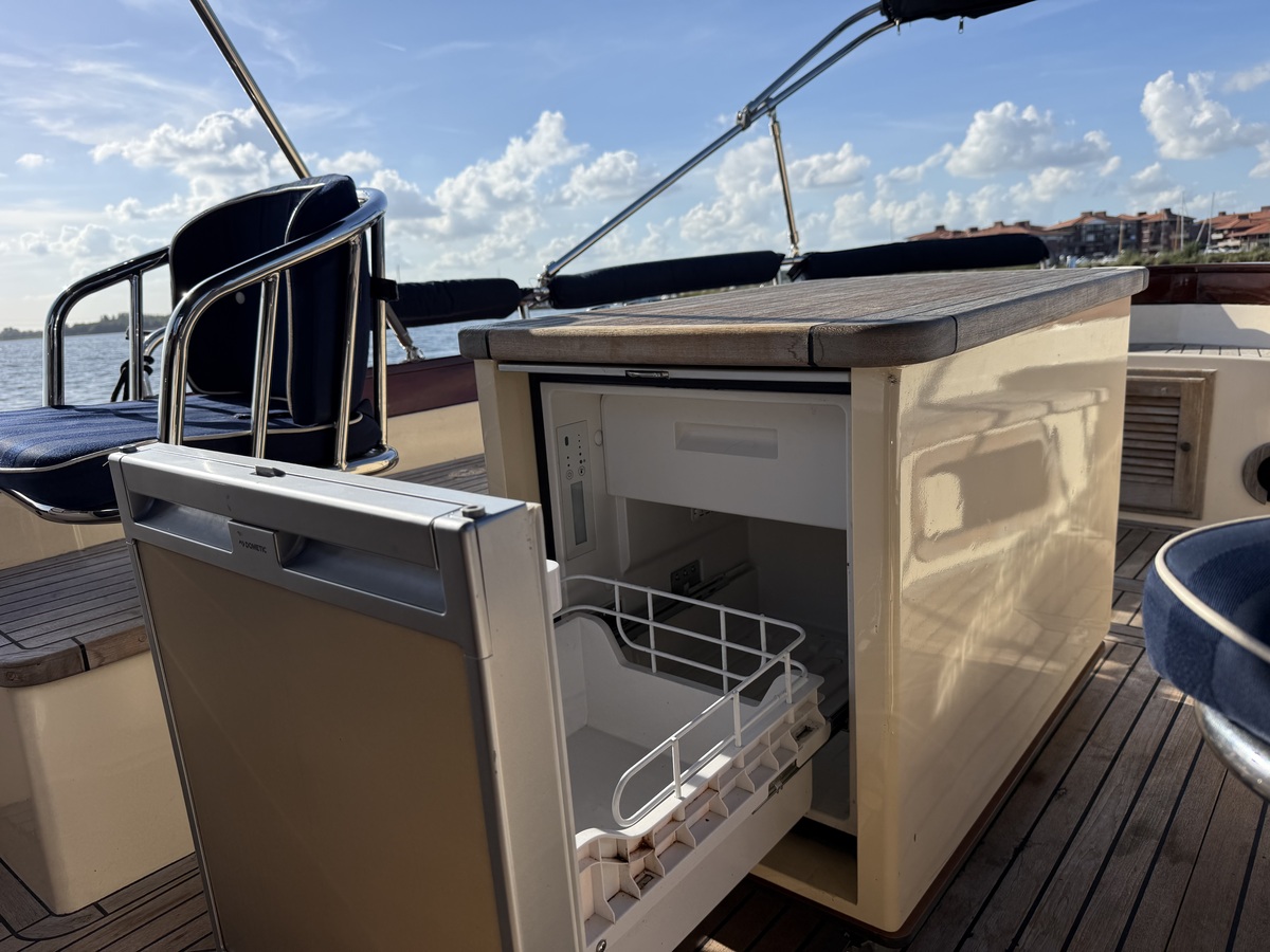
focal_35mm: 24
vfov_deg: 56.8
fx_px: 881
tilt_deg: -10.8
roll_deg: +4.4
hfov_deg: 71.6
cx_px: 635
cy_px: 476
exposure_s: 1/5714
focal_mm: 6.76
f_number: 1.78
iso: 100
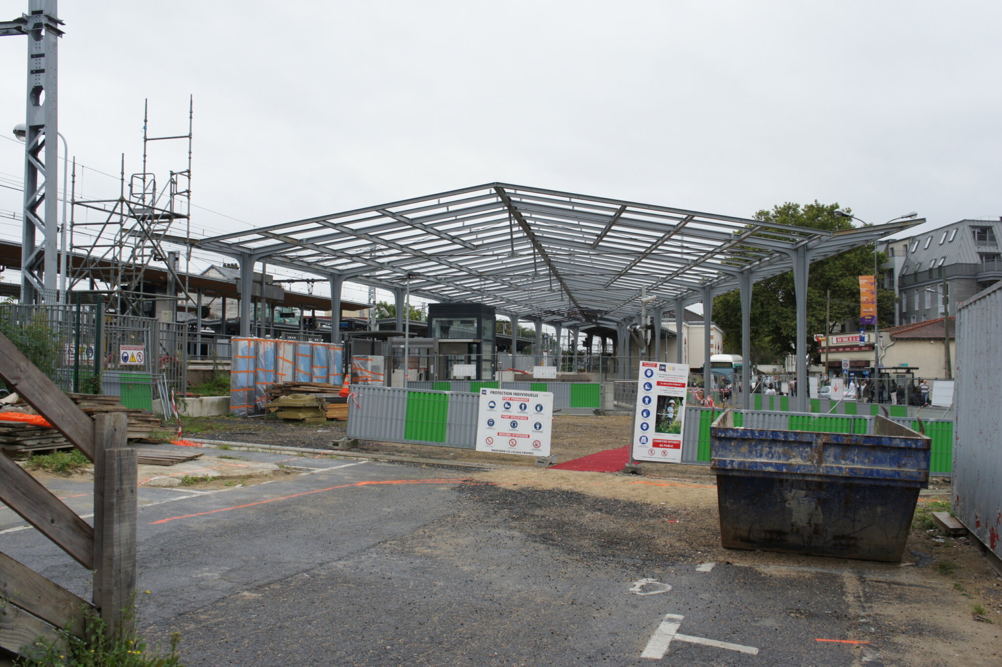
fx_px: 918
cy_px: 334
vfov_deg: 39.9
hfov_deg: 57.3
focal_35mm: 33
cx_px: 501
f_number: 7.1
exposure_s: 1/125
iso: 200
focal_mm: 22
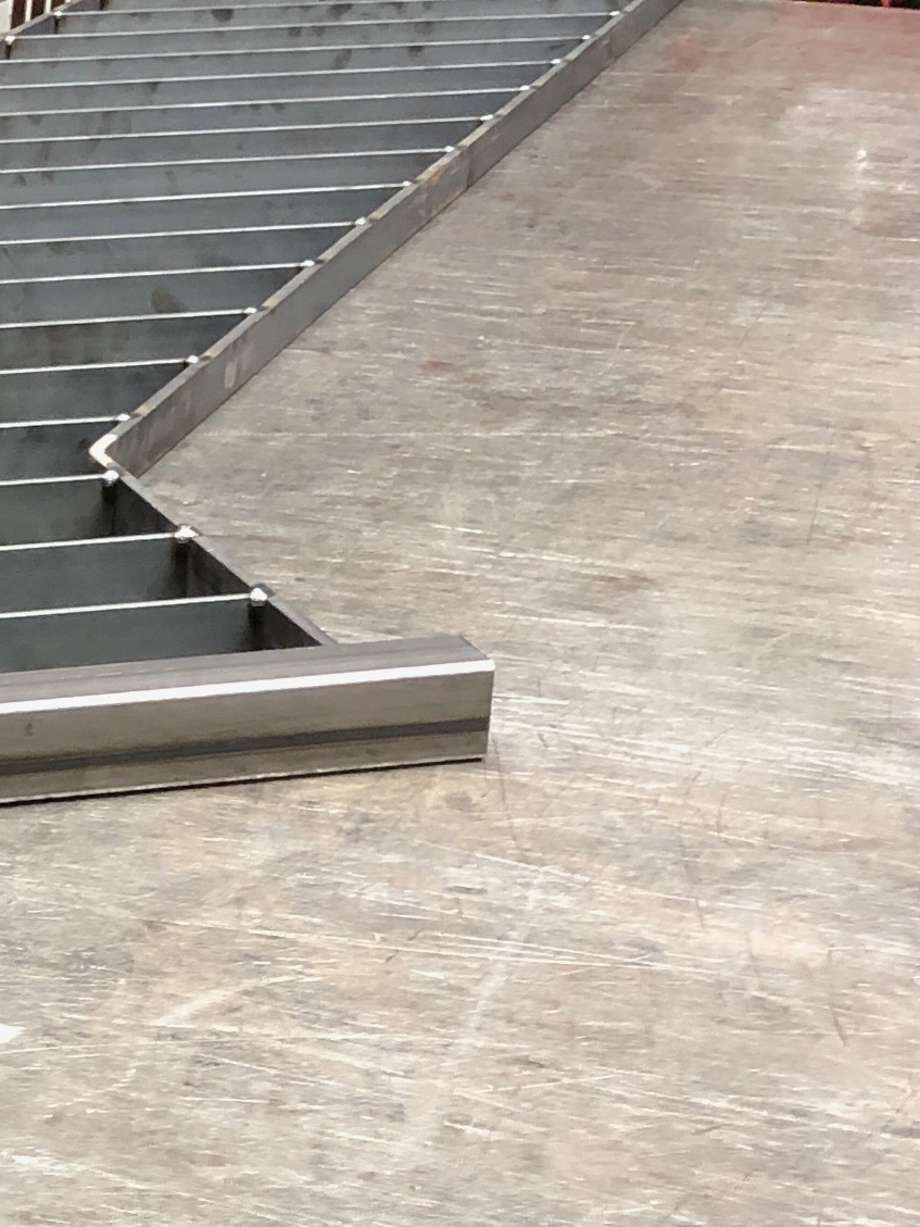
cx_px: -192
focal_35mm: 100
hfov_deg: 14.3
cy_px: 952
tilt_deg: -22.8
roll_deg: -0.2
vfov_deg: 19.5
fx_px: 3543
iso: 40
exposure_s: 1/15
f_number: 1.8
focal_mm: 4
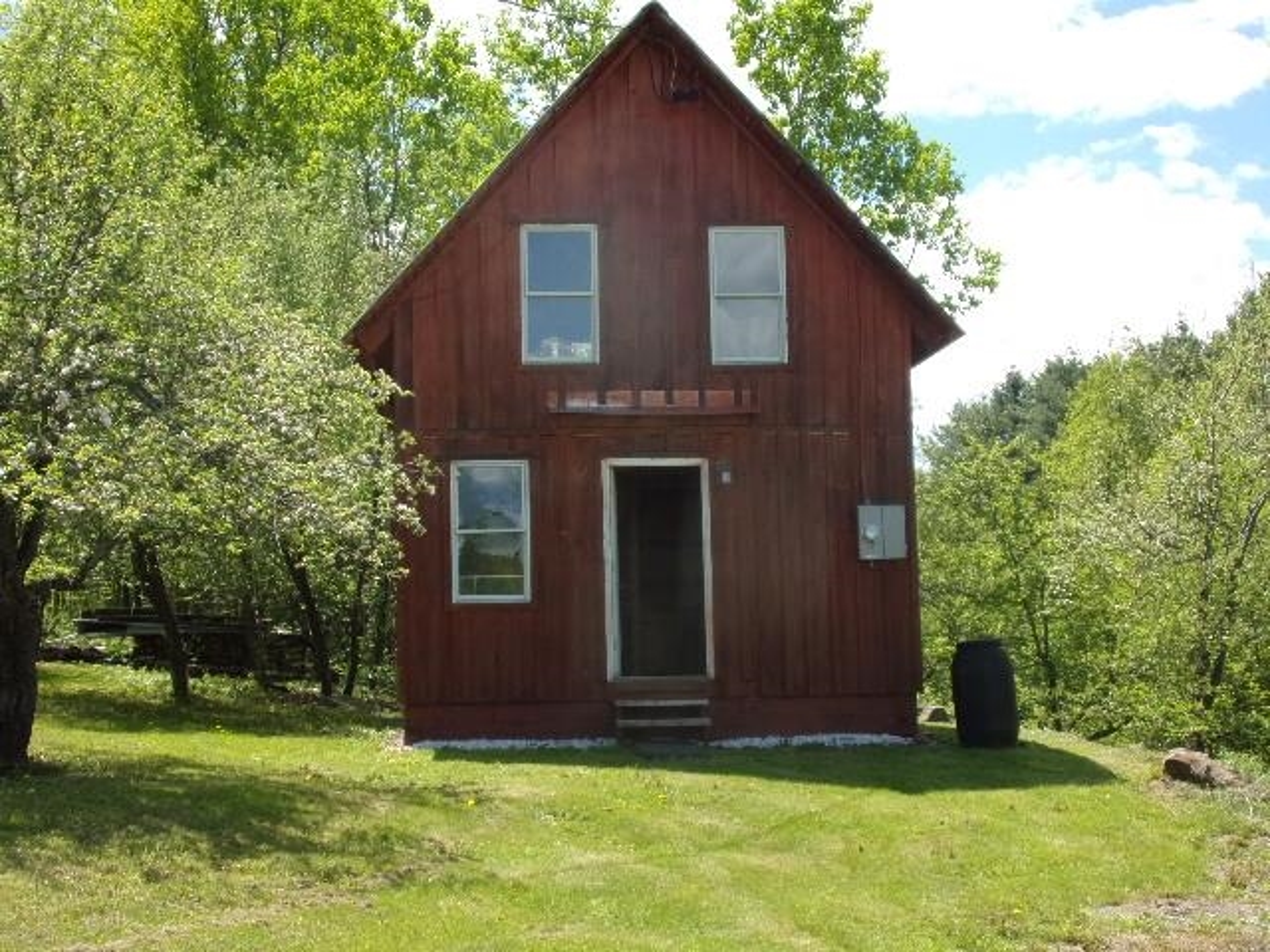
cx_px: 635
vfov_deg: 31.5
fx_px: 1688
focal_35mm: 46
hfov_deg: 41.2
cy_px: 476
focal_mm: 8.3
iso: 80
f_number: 4.1
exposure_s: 1/350
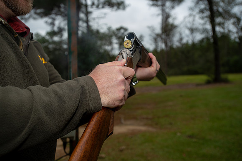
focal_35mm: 35
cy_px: 80
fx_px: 235
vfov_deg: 37.8
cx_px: 121
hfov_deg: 54.5
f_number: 5
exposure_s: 1/250
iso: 320
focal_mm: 35
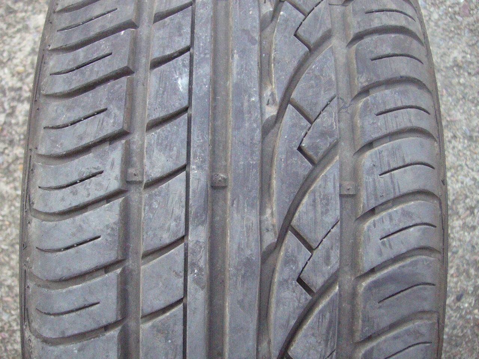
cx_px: 240
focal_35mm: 35
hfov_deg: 52.6
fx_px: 484
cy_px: 180
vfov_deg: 40.7
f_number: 2.8
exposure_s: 1/250
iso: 400
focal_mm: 5.8
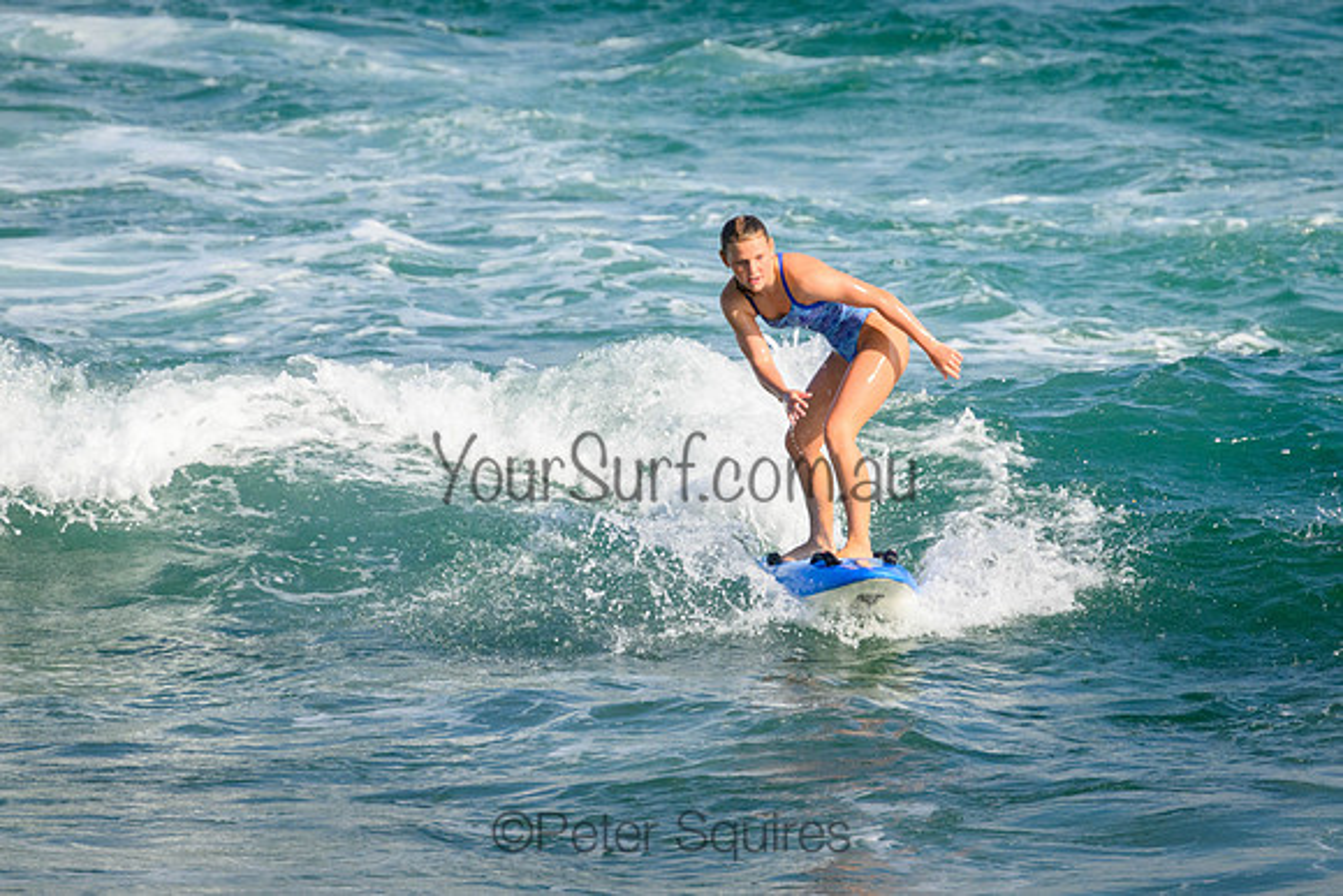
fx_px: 36368
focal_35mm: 975
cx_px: 804
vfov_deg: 1.4
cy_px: 350
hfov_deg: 2.1
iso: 1100
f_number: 11
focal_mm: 800
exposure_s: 1/2000
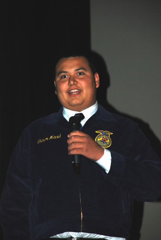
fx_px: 1355
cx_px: 80
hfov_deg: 6.8
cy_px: 120
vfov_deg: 10.1
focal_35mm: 202
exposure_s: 1/60
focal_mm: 135
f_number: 5.6
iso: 220
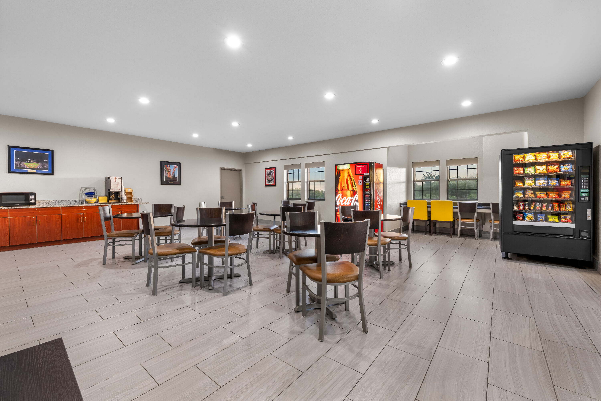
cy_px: 200
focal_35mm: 14
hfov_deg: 102.3
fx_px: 242
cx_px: 300
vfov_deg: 79.2
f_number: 8
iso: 100
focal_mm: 14.5
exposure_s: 2.5
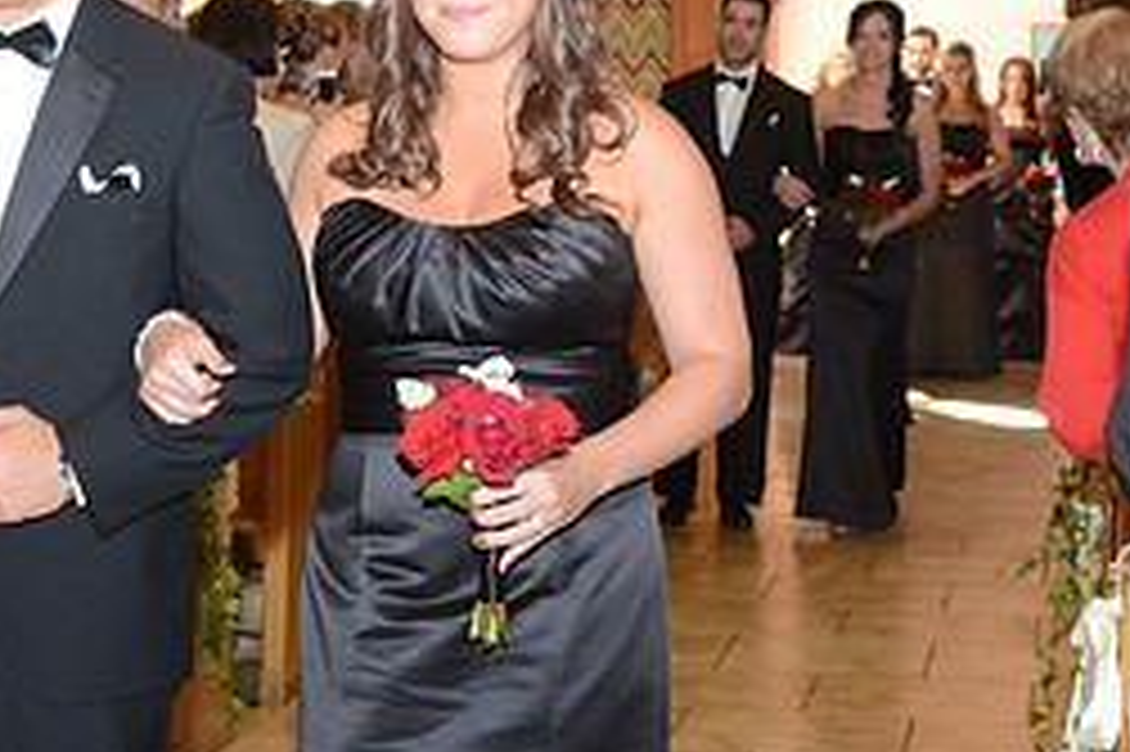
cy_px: 275
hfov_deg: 20.9
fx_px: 3043
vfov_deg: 14.1
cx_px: 284
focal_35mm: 97
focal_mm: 28
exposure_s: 1/60
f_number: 5.6
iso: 1600
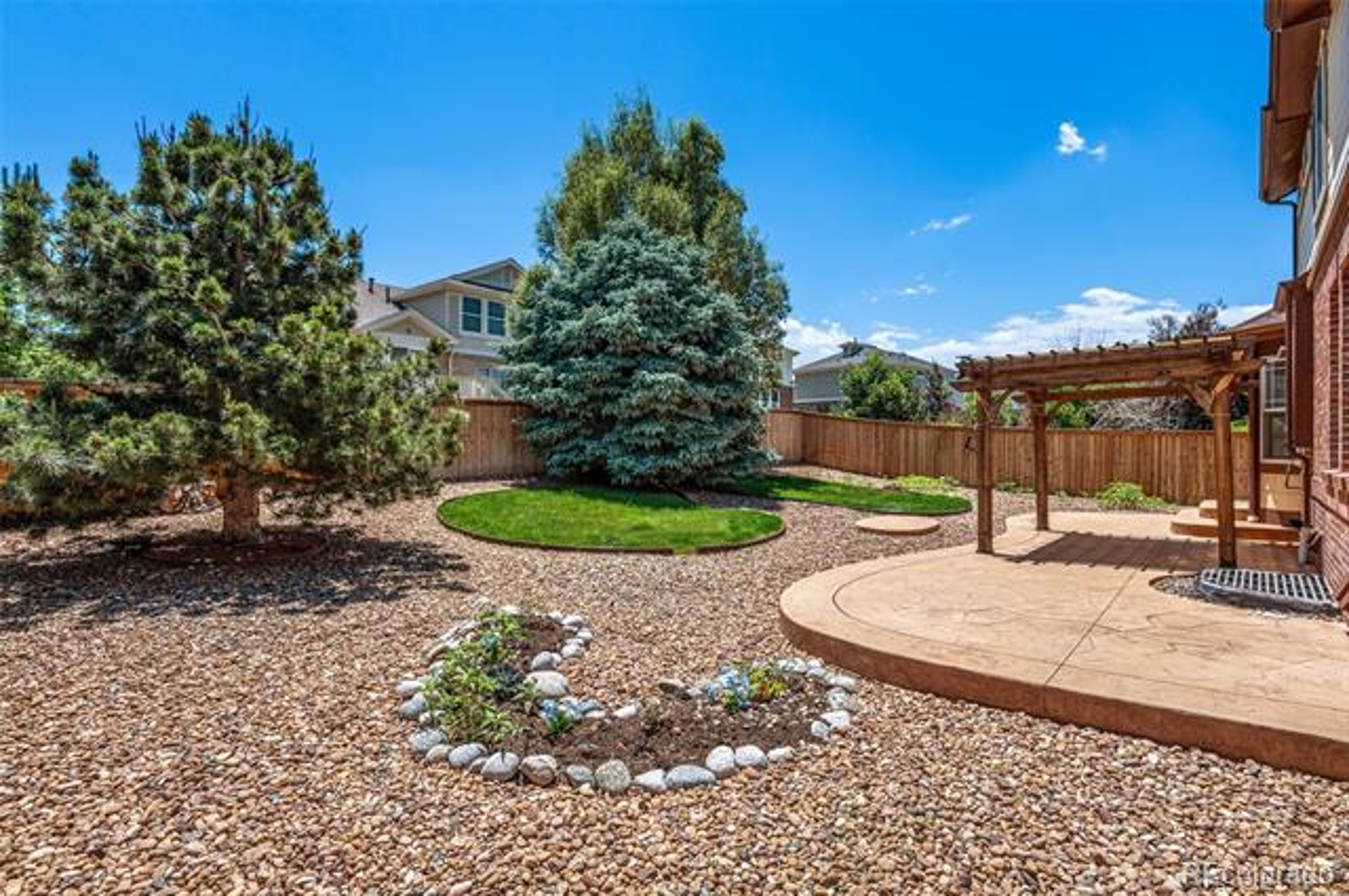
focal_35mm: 17
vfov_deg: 70.3
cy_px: 448
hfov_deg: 93.3
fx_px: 636
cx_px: 674
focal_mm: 17
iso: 400
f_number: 8
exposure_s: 1/640
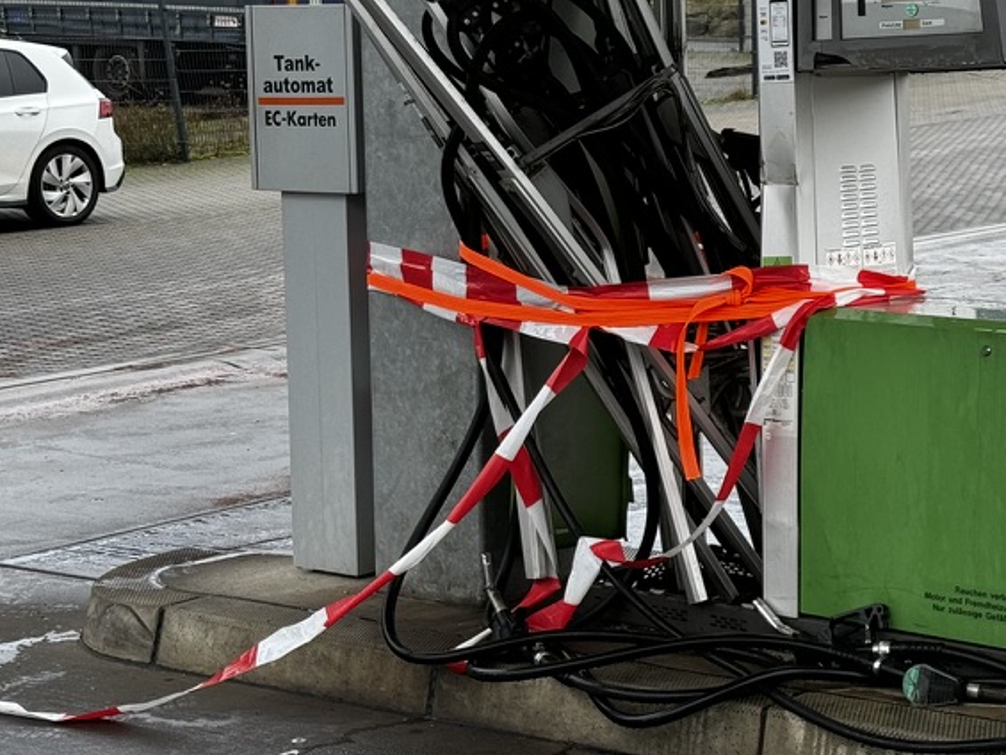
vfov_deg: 17.0
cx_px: 791
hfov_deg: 22.2
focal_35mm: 87
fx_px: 2529
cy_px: 288
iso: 100
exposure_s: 1/116
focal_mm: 6.76
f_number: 1.78
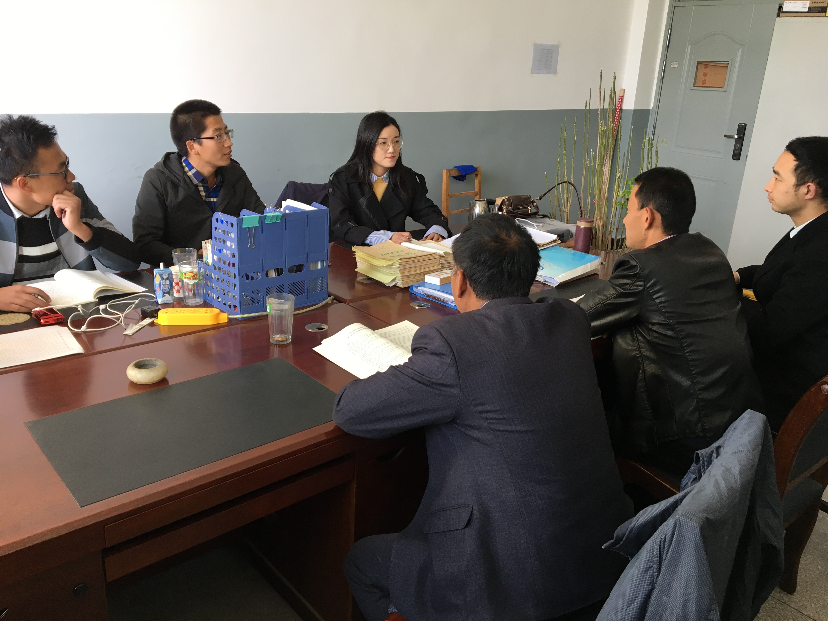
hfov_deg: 61.7
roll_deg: -3.6
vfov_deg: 48.2
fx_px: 694
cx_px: 414
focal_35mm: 29
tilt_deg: -17.6
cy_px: 310
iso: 32
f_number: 2.2
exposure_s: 1/33
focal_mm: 4.15
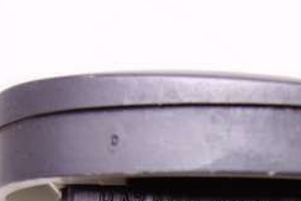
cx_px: 212
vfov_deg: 15.0
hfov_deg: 23.0
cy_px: 239
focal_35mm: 88
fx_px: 736
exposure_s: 1/100
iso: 125
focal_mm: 10.4
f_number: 1.8
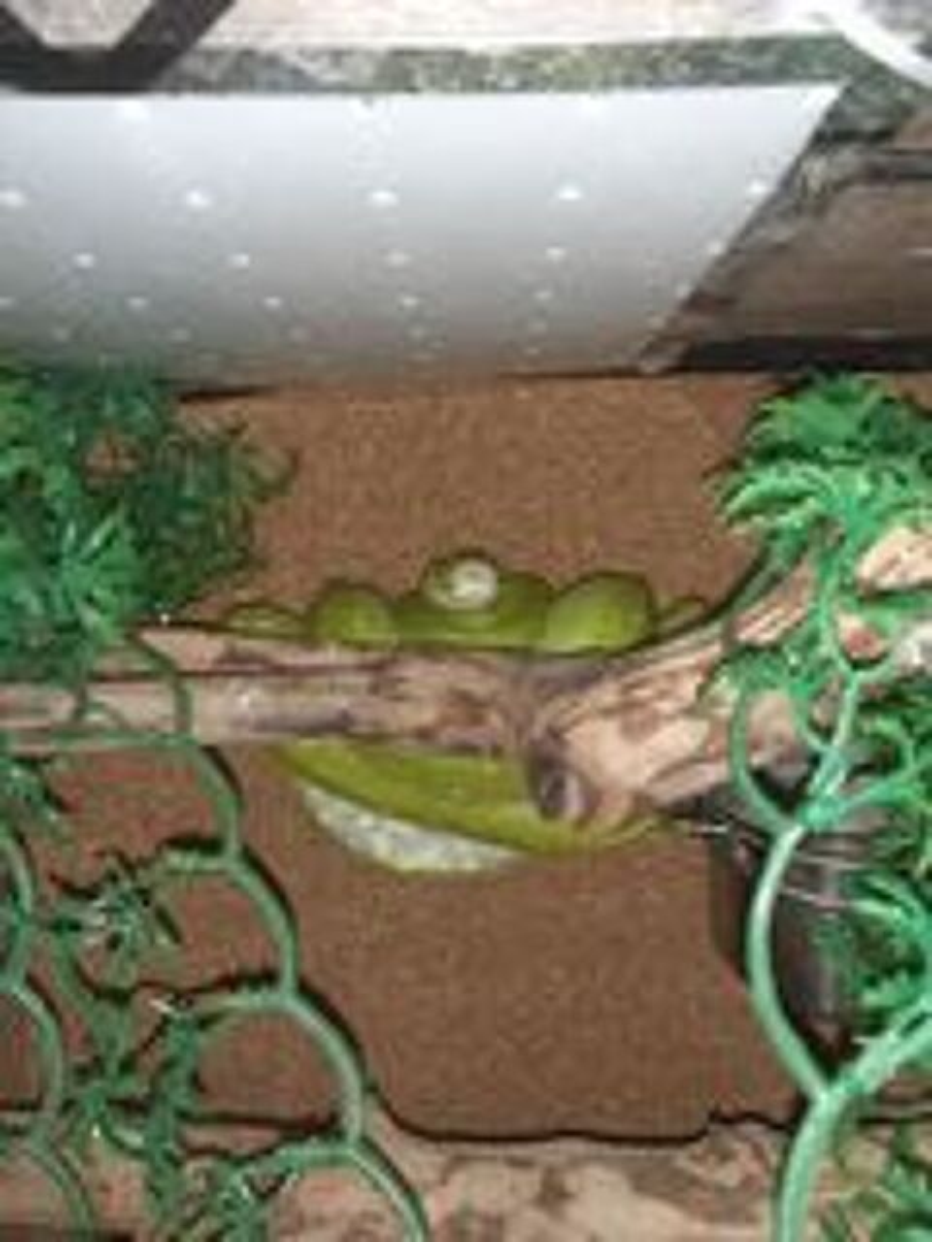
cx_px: 466
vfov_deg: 65.3
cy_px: 621
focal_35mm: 27
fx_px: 969
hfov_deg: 51.4
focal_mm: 3.6
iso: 1000
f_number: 1.9
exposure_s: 1/17
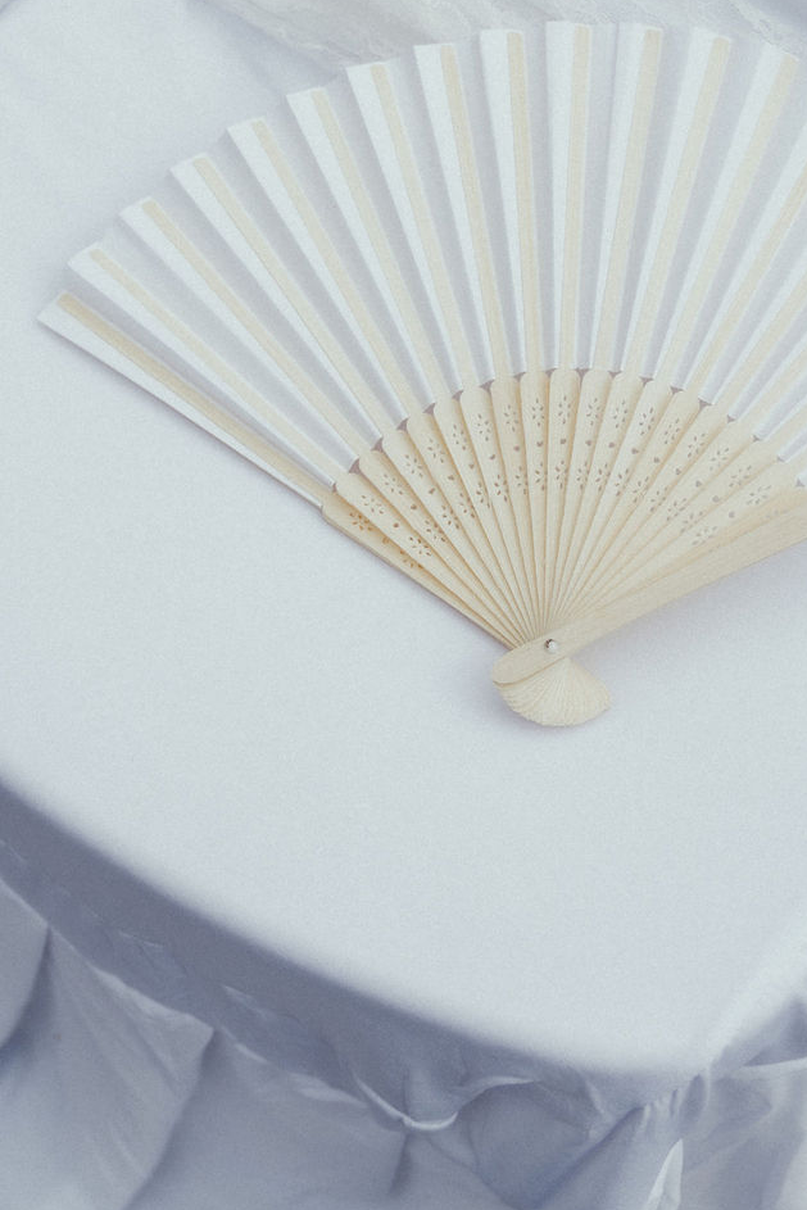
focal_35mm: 84
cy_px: 413
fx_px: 2823
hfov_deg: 16.2
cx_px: 636
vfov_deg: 24.1
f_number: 2.8
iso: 100
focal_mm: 33
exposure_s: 1/1000
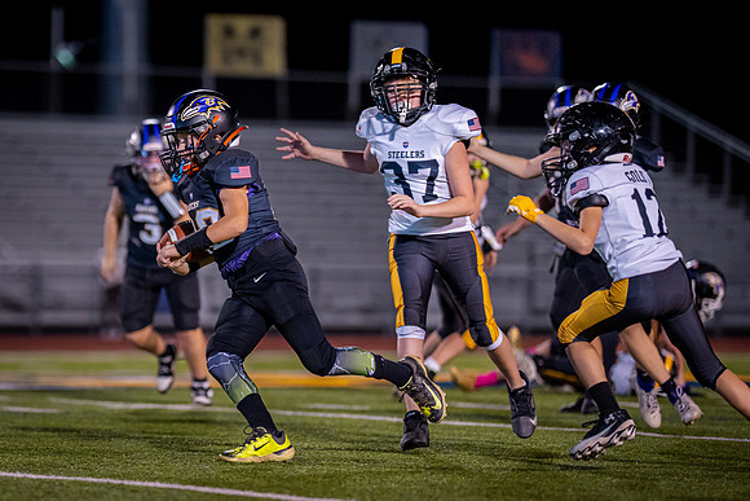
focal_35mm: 219
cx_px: 162
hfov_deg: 9.4
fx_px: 4556
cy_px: 265
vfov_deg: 6.3
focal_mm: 135
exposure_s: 1/1250
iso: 1600
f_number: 1.8
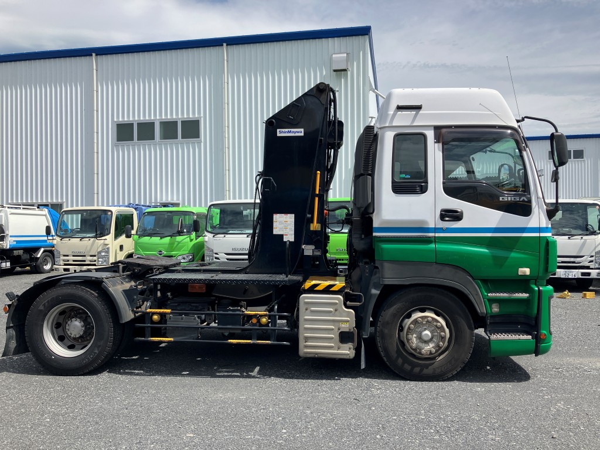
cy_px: 225
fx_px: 485
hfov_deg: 63.4
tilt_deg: -0.2
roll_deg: +1.2
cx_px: 300
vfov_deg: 49.7
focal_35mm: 28
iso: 32
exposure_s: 1/2558
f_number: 1.8
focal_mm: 3.99
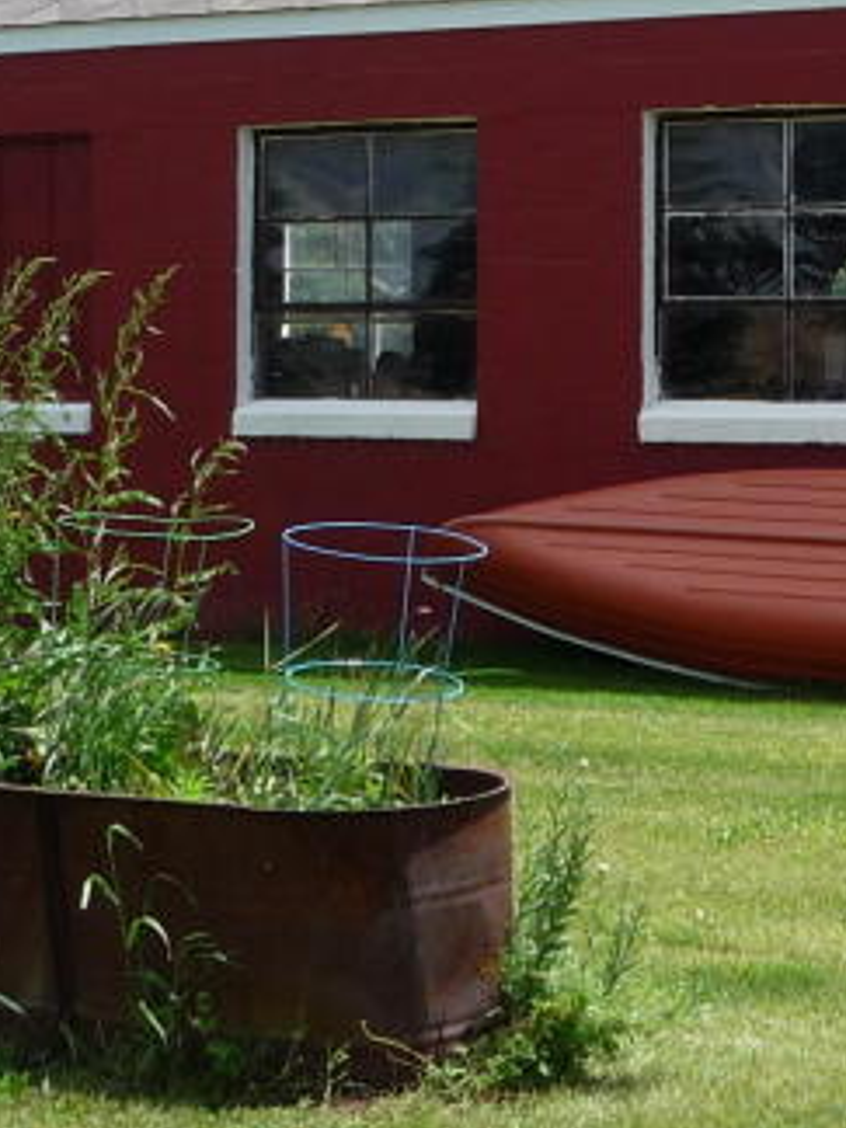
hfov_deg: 14.5
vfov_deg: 19.3
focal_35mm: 101
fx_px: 3291
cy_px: 324
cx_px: 755
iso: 100
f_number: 4.5
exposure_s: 1/400
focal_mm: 5.2
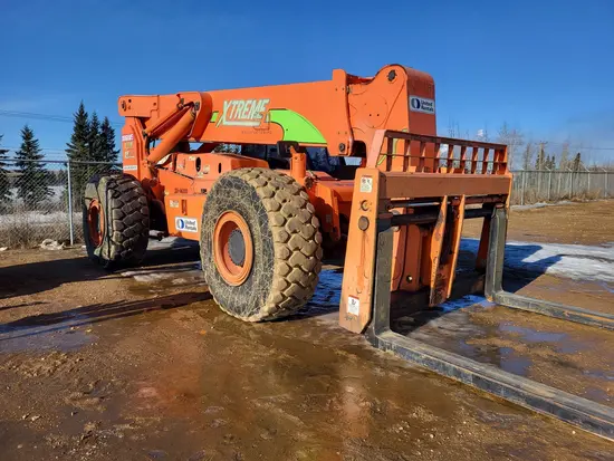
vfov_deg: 53.1
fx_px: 461
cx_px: 307
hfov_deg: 67.3
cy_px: 230
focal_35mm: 26
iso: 40
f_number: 1.8
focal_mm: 5.4
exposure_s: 1/1915
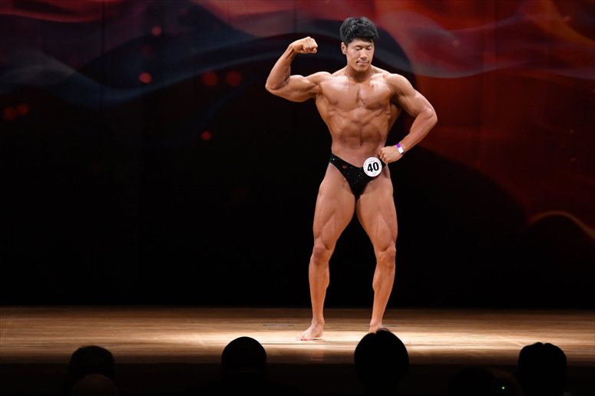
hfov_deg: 9.2
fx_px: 3717
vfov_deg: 6.1
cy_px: 198
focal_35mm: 225
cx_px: 298
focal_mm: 150
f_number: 5.6
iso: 4000
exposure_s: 1/400
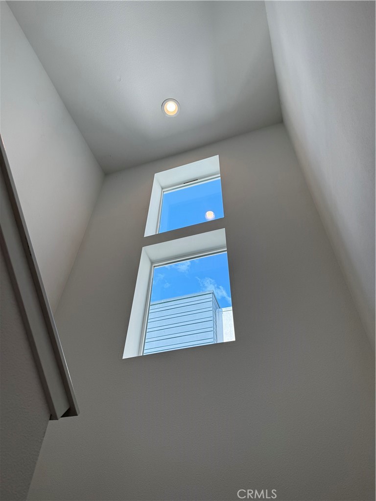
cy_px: 250
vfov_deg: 71.6
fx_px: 348
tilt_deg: +46.8
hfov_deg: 56.8
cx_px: 188
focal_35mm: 24
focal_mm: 6.76
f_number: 1.78
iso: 100
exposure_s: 1/772
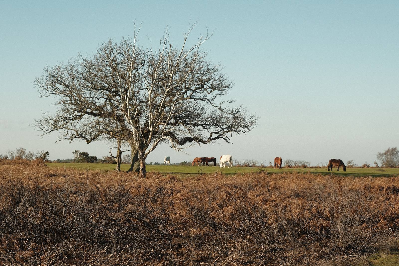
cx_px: 200
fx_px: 909
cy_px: 133
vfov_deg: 16.7
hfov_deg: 24.8
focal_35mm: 82
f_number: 8
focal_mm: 54.5
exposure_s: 1/1250
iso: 640
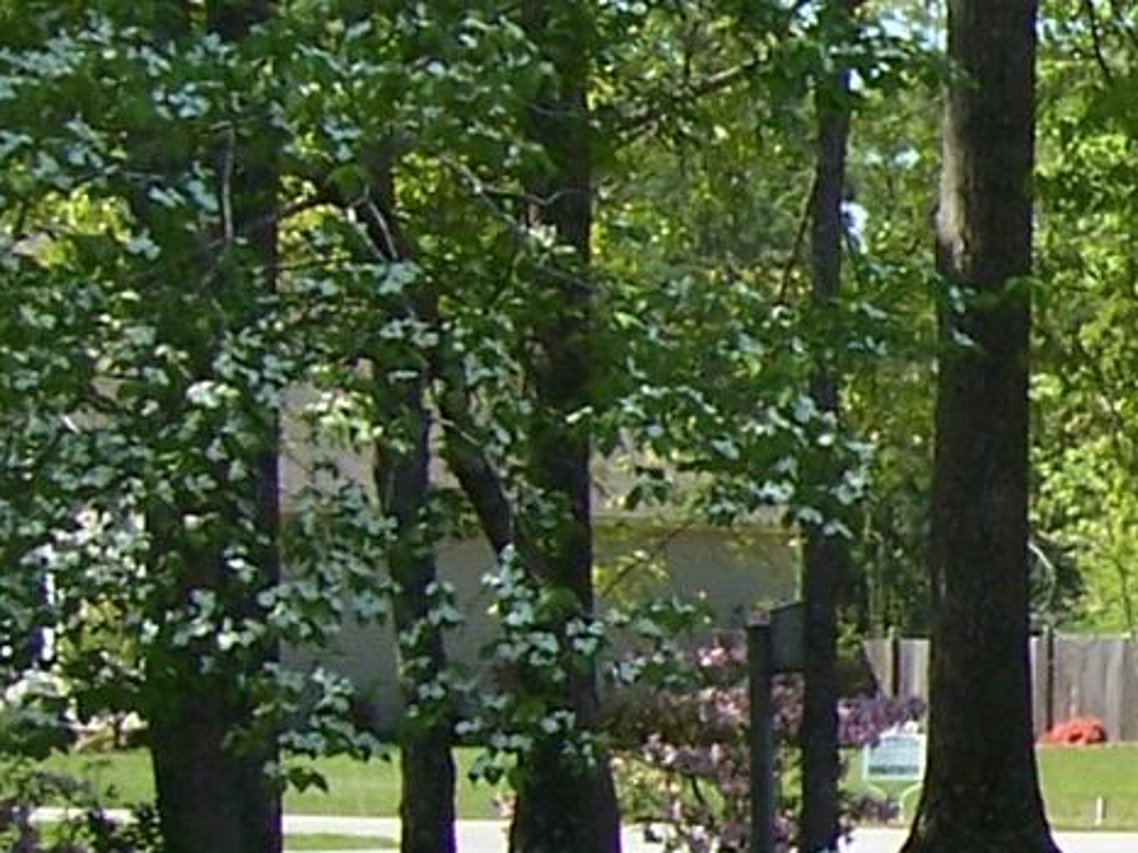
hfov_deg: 11.3
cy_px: 507
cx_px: 2271
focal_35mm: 158
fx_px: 5193
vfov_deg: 9.4
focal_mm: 6
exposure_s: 1/750
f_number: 3
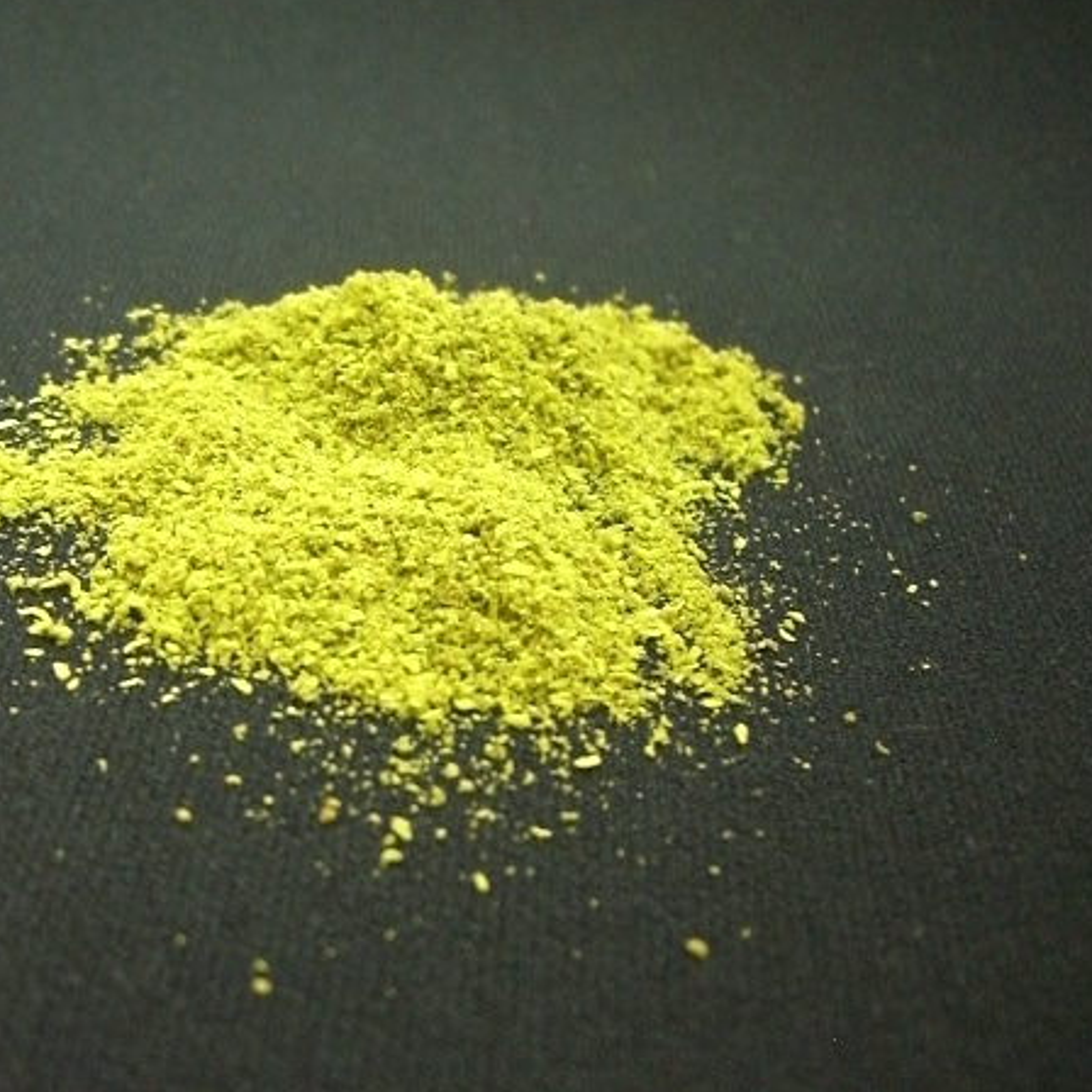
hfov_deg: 34.9
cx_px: 341
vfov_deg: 35.3
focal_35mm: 48
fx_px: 1713
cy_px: 512
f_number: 2.7
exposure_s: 1/50
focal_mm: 6.2
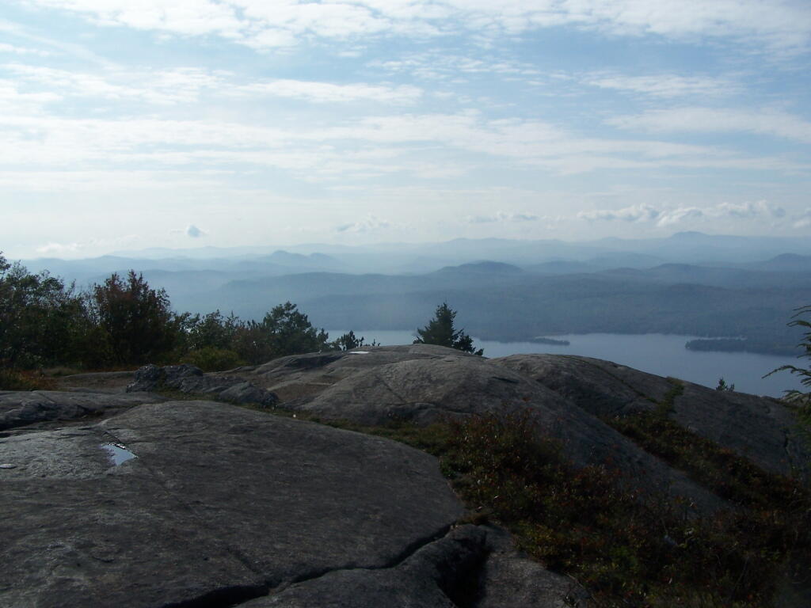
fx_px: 890
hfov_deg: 49.0
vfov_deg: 37.7
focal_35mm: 38
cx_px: 406
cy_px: 304
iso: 80
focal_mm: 6.3
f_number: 5.6
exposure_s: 1/1000
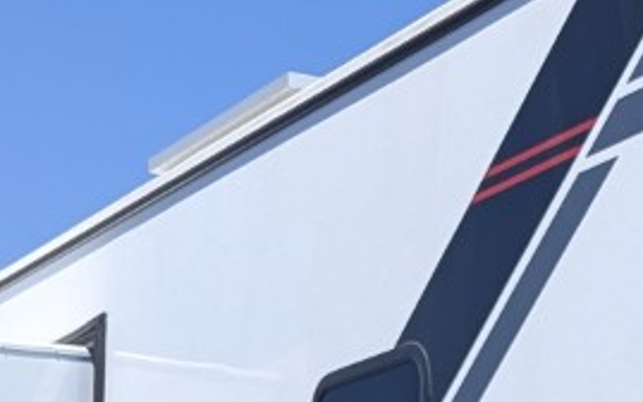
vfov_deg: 9.7
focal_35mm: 132
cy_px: 567
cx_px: 955
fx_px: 2313
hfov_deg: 14.8
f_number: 1.85
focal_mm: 6.81
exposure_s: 1/2096
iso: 51
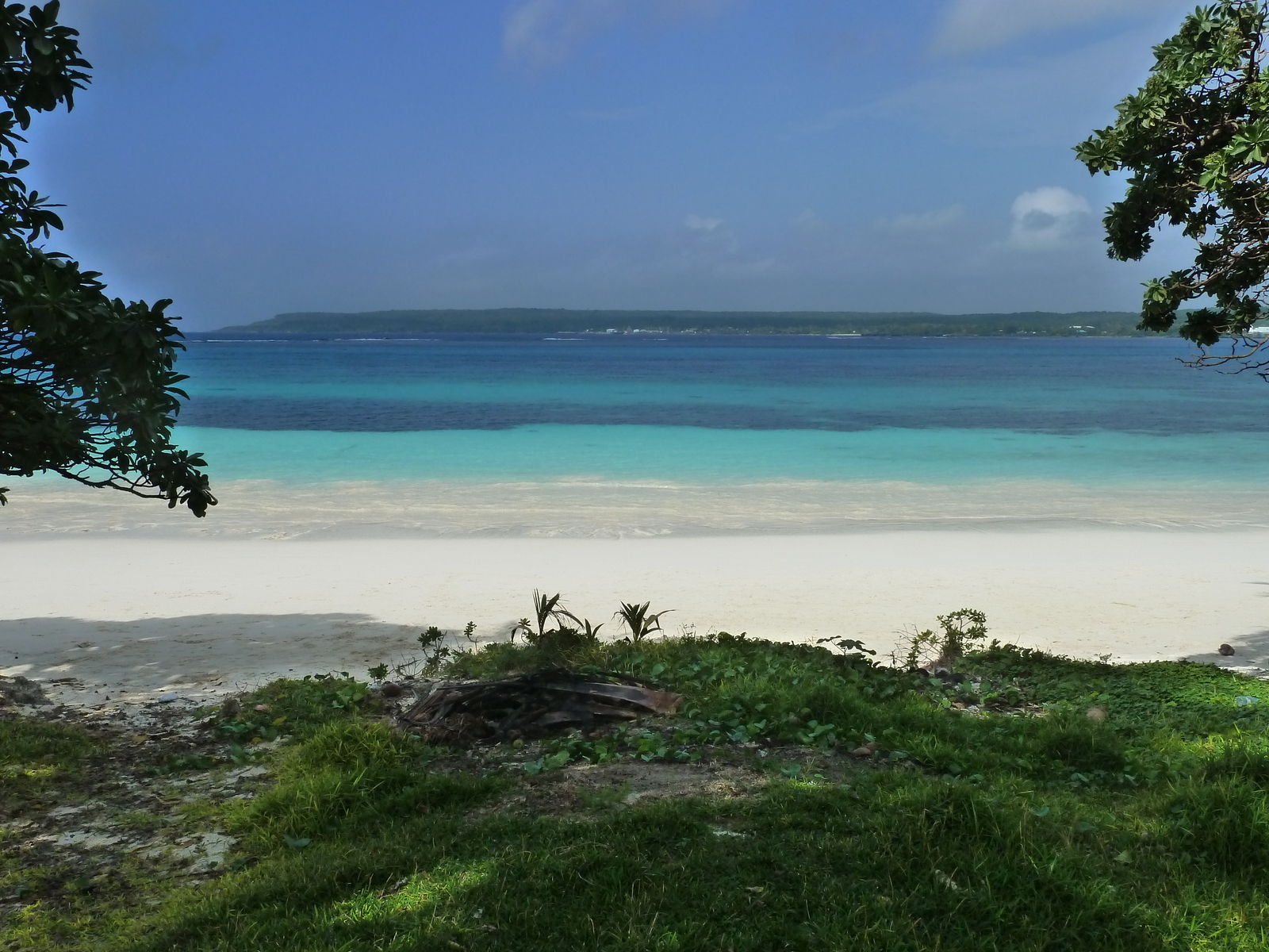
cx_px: 634
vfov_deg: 44.2
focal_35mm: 32
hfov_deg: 56.8
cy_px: 476
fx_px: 1173
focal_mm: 5.3
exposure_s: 1/640
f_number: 5.6
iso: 200
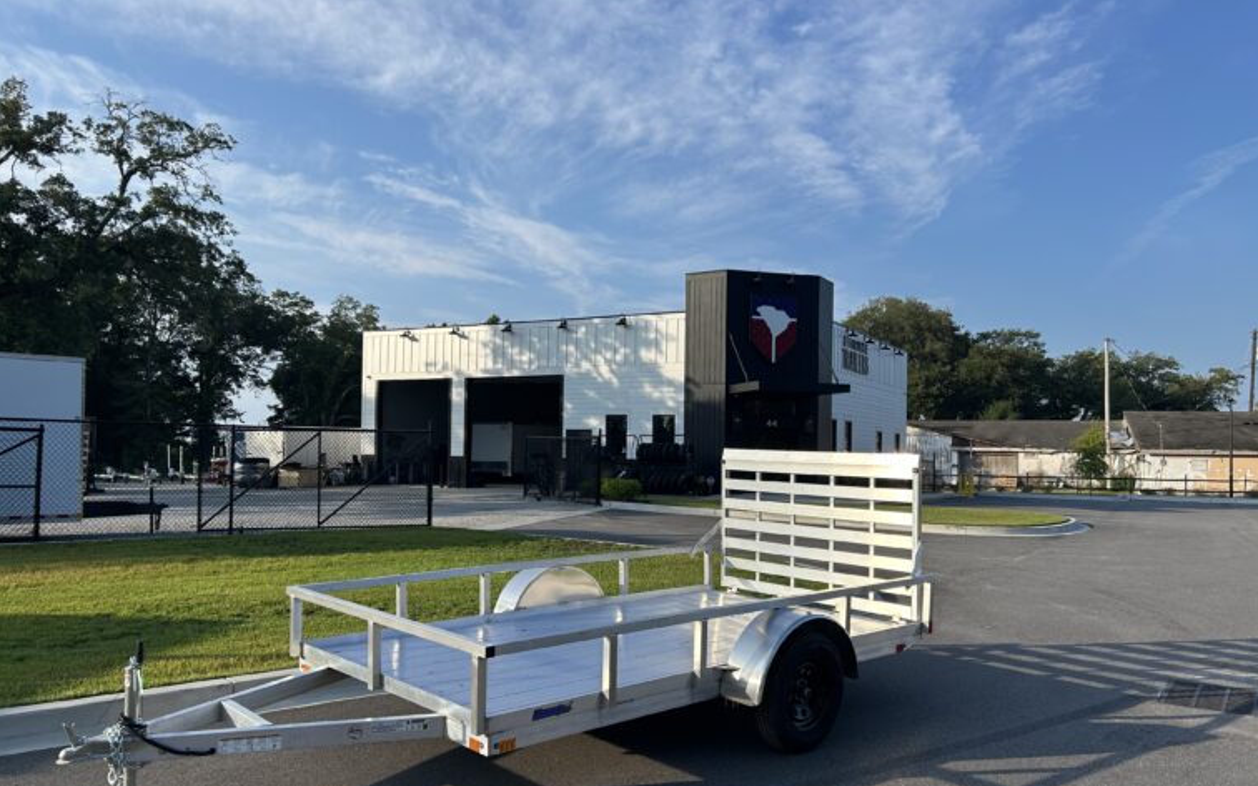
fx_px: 960
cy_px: 438
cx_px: 636
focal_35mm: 28
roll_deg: -0.7
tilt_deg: +1.3
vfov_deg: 44.4
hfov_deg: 66.5
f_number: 1.5
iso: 50
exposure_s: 1/2915
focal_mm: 5.7
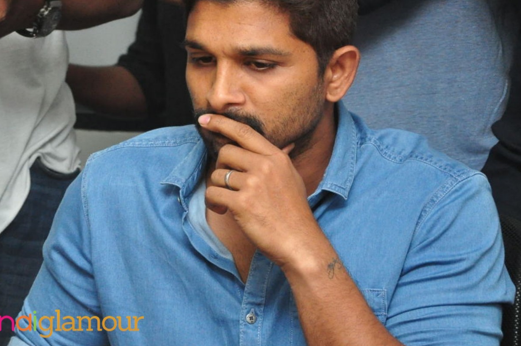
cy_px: 193
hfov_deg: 11.0
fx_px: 2688
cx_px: 48
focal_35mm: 186
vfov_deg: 7.4
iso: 1600
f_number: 5.6
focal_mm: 66
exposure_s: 1/125
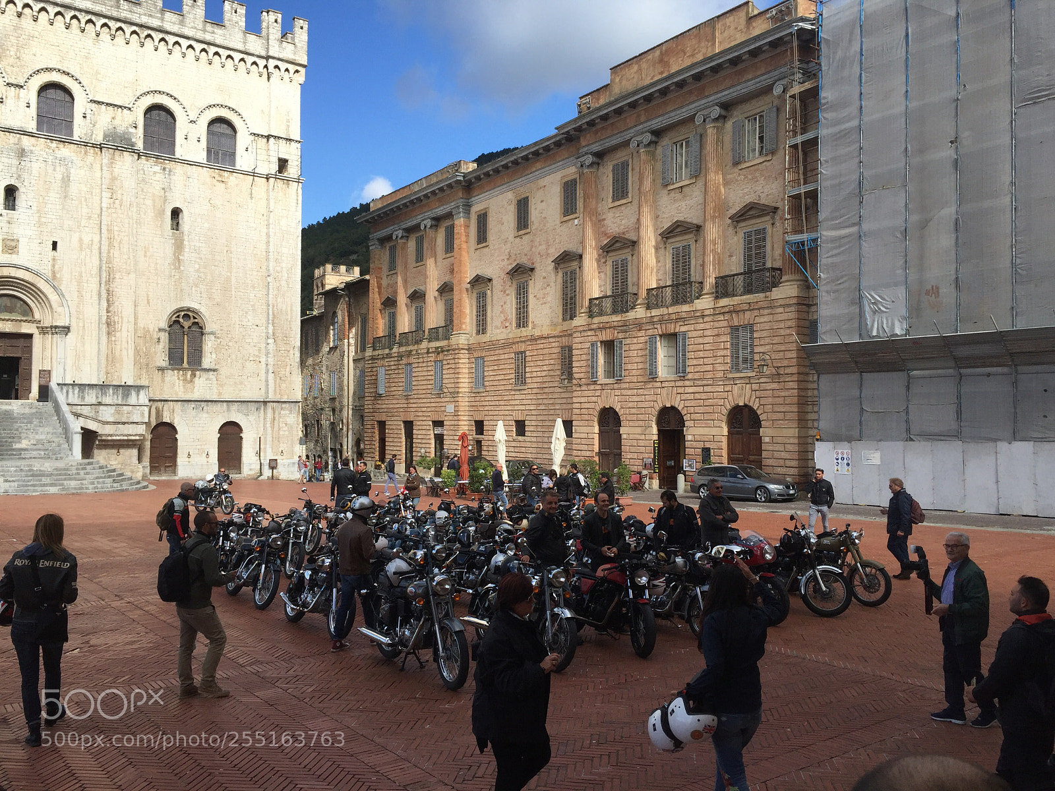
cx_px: 528
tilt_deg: +3.9
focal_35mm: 29
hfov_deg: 61.7
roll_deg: -1.7
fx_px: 884
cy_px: 396
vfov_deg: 48.2
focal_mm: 4.15
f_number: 2.2
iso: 32
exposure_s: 1/1647
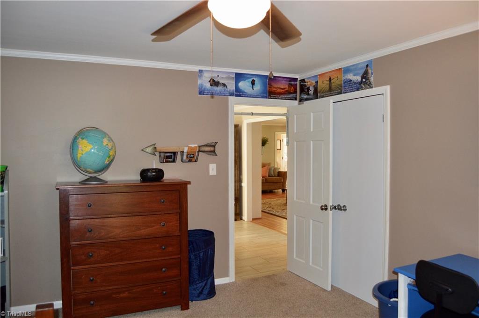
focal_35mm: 27
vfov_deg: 47.8
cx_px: 240
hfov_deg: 67.4
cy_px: 159
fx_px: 359
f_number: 3.5
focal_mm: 18
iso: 1100
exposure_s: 1/60
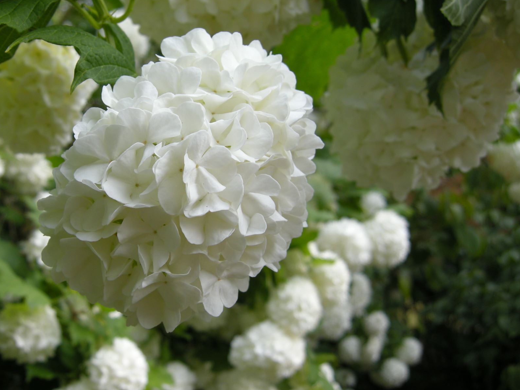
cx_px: 199
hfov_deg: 42.7
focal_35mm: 44
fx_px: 661
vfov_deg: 32.9
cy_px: 202
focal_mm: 7.5
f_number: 6.1
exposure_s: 1/198
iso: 64
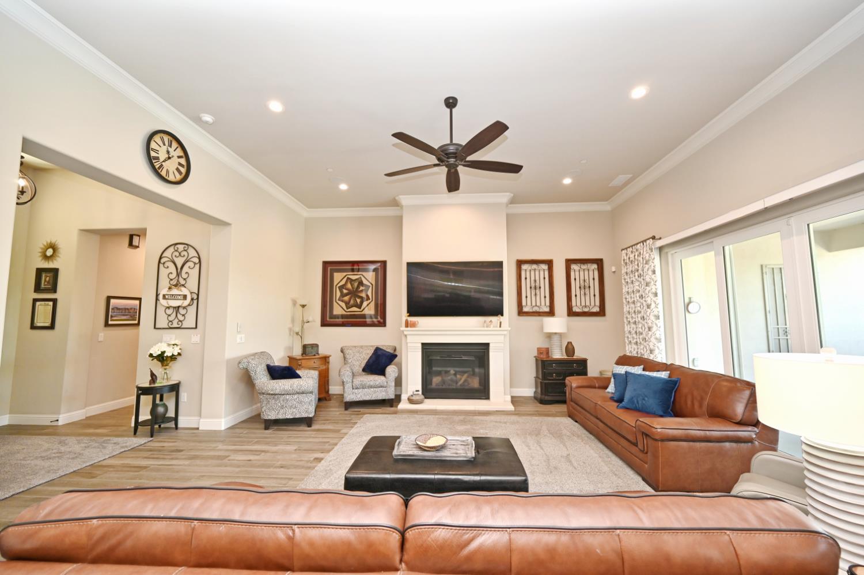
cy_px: 288
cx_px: 432
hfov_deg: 104.3
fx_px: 336
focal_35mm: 14
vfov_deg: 81.1
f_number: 4
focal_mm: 14
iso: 500
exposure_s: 1/60
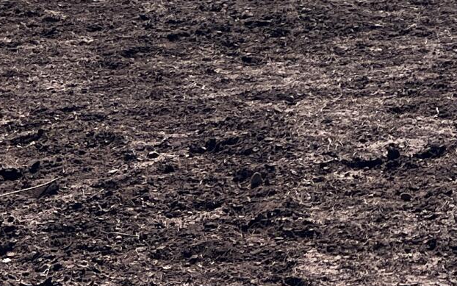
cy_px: -268
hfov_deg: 14.7
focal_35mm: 133
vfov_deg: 9.3
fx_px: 1657
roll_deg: +1.4
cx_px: 660
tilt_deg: -2.6
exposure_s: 1/5882
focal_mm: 5.7
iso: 50
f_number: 1.5
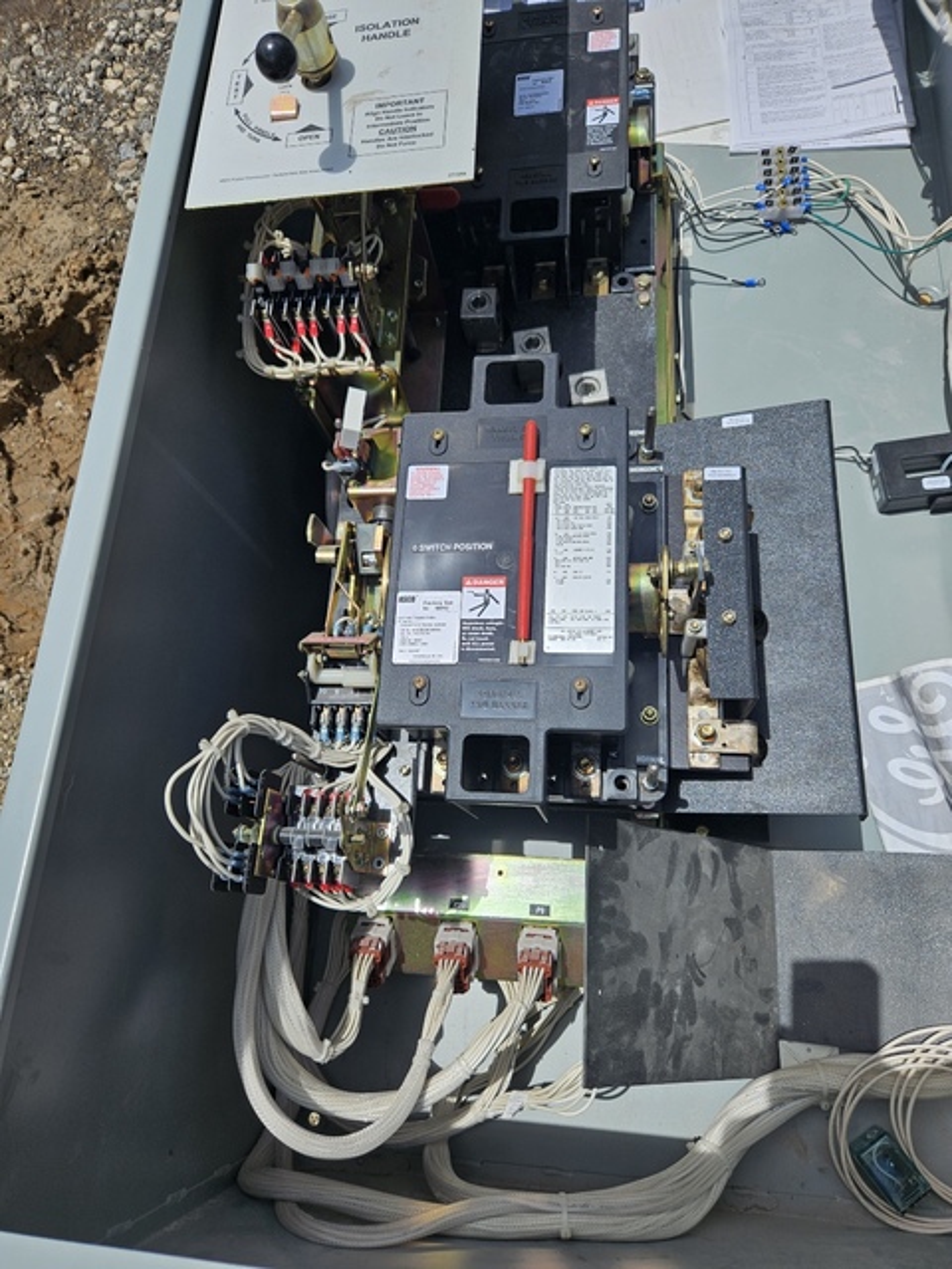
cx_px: 476
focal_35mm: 23
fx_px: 843
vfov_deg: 73.9
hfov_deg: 58.9
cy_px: 634
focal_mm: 5.4
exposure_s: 1/4131
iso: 25
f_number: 1.8
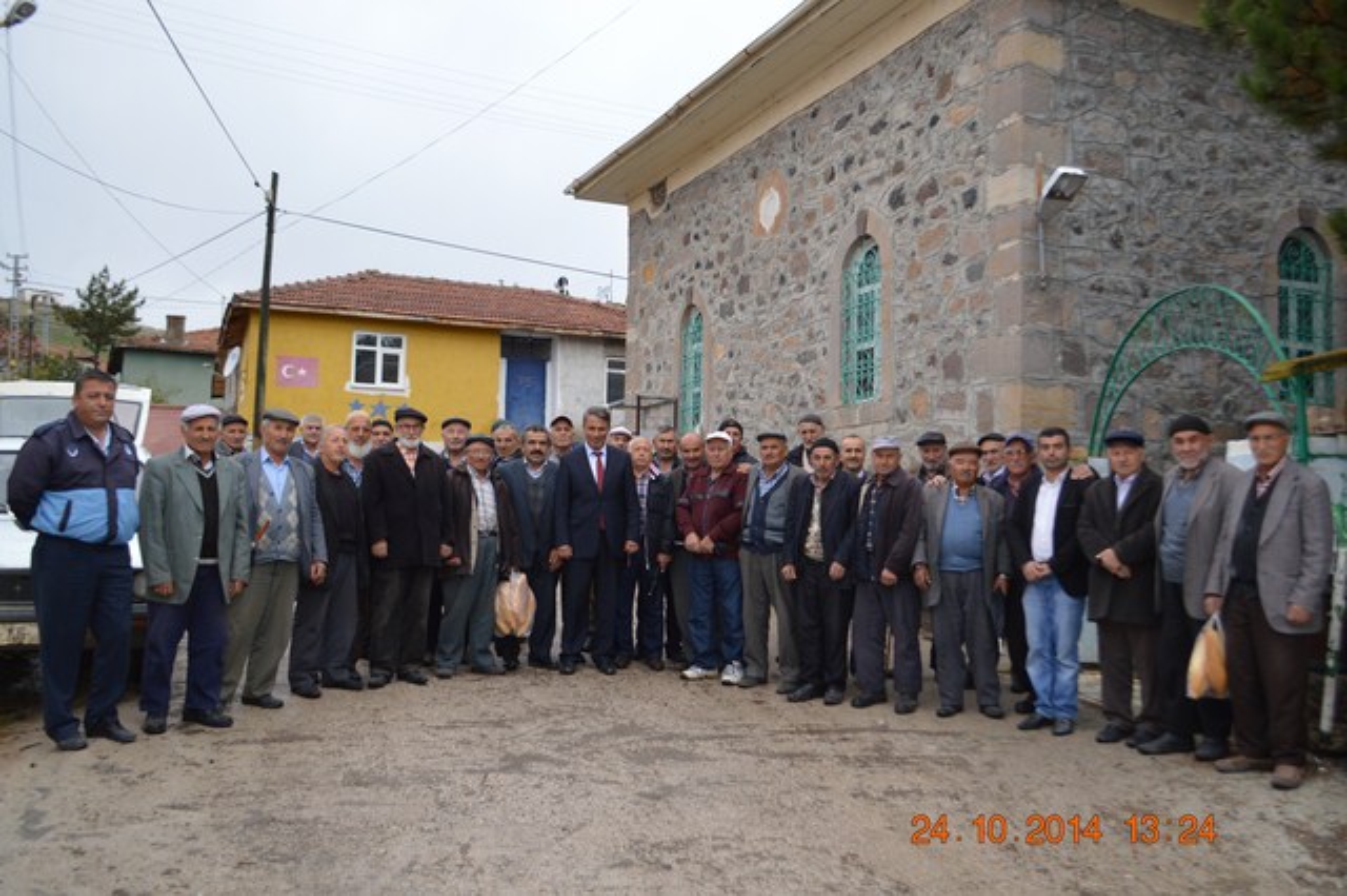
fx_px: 1234
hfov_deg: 57.2
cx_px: 674
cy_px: 448
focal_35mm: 33
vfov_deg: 39.9
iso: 100
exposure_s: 1/200
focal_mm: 22
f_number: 4.5
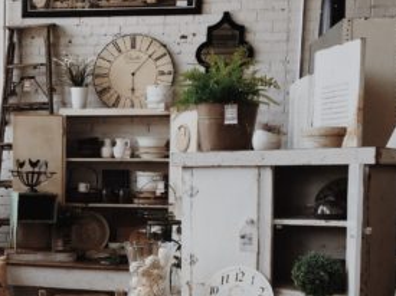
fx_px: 686
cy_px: 223
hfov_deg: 30.2
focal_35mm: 60
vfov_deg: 24.1
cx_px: 9
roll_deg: +0.2
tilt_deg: -5.5
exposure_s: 1/243
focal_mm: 4.15
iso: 32
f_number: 2.2
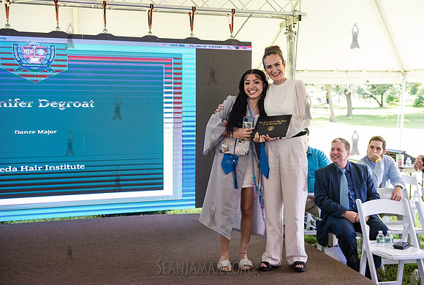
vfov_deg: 31.9
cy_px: 128
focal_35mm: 42
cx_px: 236
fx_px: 499
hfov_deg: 46.0
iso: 2500
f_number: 4
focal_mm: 38
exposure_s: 1/800
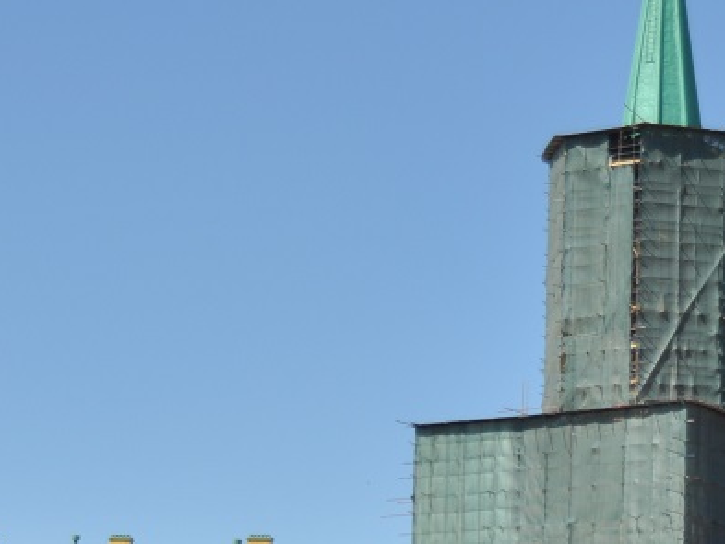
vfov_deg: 9.6
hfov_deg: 12.9
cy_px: 715
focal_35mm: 151
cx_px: 755
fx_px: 3164
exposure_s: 1/1000
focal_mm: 32
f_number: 4
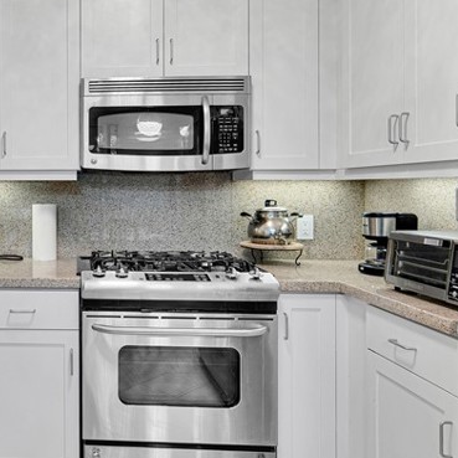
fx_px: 494
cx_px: 50
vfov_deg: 49.6
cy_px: 195
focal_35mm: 33
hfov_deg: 45.3
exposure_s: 1/13
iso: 100
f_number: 8
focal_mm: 14
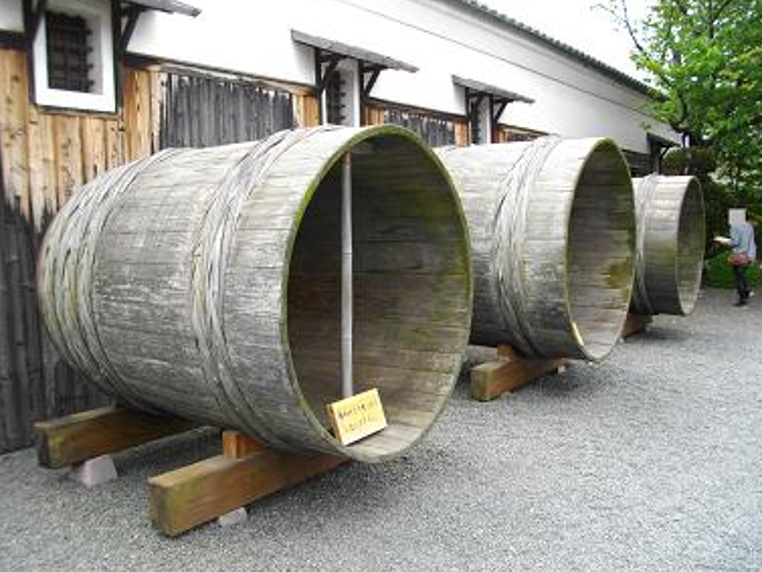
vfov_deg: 43.0
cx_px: 389
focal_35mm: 33
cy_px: 285
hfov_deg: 55.3
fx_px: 727
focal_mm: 5.7
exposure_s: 1/320
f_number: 2.9
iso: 100
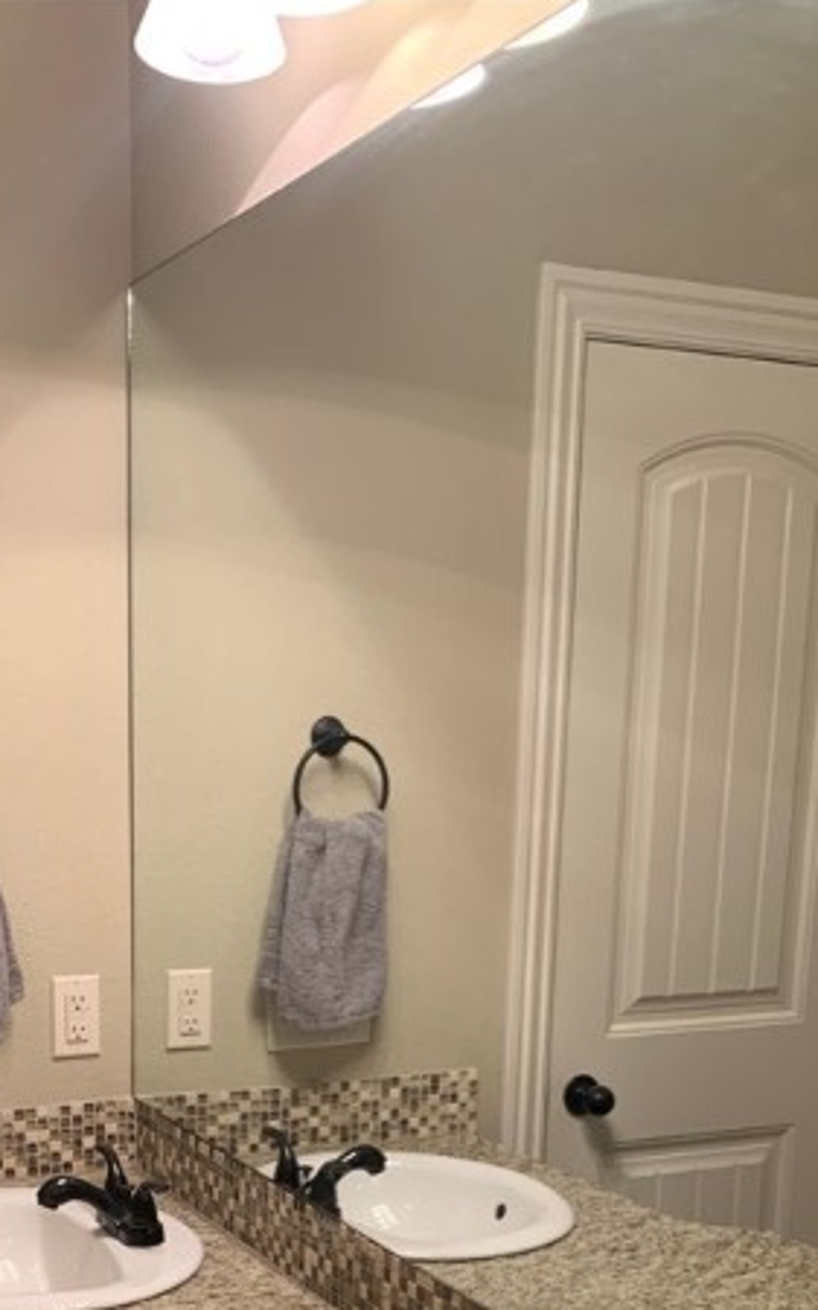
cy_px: 1112
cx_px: 221
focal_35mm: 47
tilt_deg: -13.1
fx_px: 1678
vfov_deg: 40.3
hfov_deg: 27.1
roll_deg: -0.5
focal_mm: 4.25
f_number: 1.8
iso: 160
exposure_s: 1/60
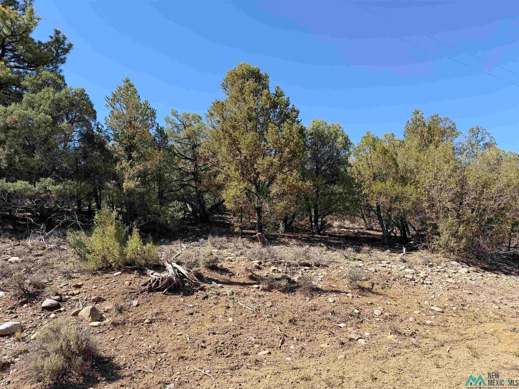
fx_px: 360
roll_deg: +5.3
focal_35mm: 24
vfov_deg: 56.8
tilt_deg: +8.4
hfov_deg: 71.6
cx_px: 260
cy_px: 194
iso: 80
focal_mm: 6.76
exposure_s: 1/2445
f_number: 1.78
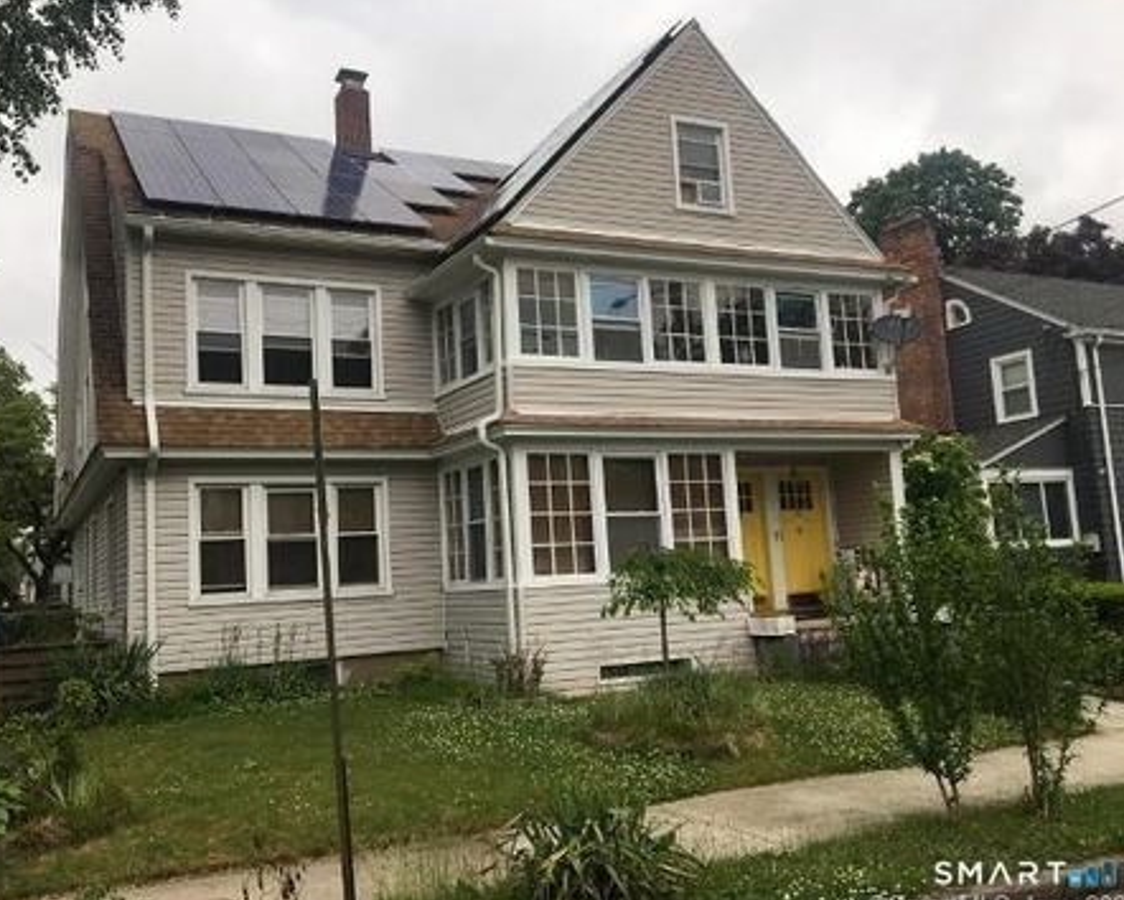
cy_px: 449
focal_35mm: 32
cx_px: 519
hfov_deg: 55.6
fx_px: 1065
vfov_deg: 45.8
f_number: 2.2
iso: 32
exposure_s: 1/1350
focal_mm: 4.15
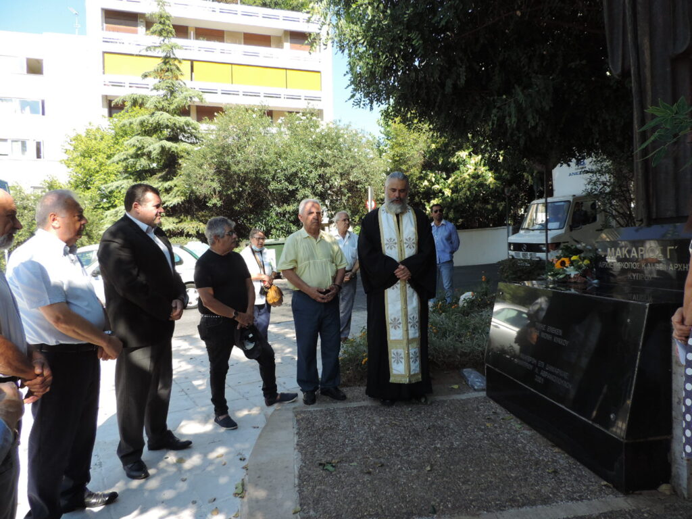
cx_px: 346
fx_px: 480
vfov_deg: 56.8
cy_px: 260
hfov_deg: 71.6
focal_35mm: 24
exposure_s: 1/320
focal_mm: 4.3
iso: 80
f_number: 3
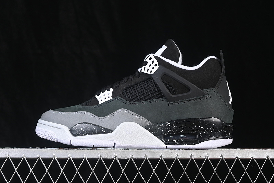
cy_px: 92
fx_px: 571
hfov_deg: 27.0
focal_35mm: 75
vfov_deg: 18.2
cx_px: 137
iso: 160
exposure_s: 1/60
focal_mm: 50
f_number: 6.3
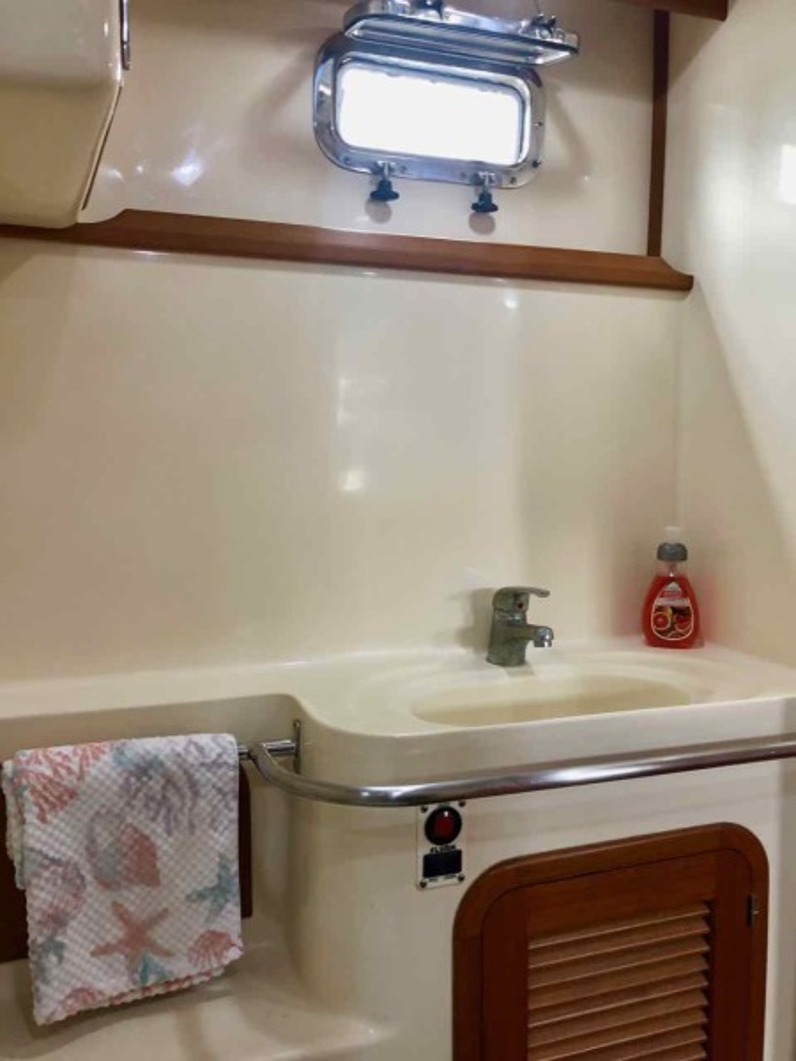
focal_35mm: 28
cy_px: 530
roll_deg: +0.8
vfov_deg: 63.4
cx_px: 398
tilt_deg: -4.2
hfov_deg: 49.7
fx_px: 858
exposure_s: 1/17
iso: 40
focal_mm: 3.99
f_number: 1.8
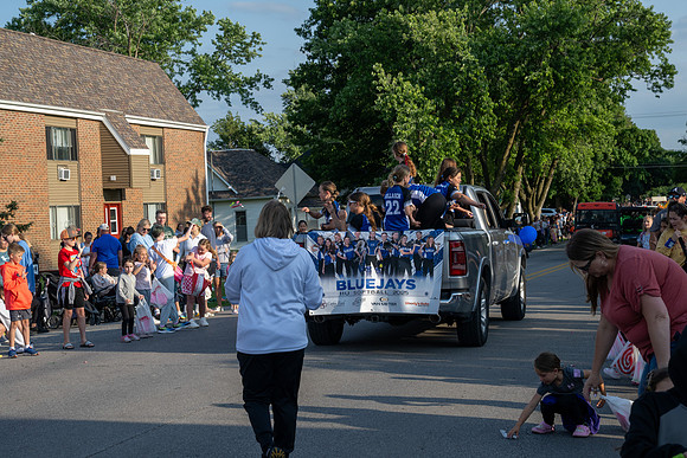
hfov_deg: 28.8
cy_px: 229
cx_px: 344
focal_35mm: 70
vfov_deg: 19.5
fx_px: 1336
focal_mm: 70
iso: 250
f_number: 10
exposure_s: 1/250
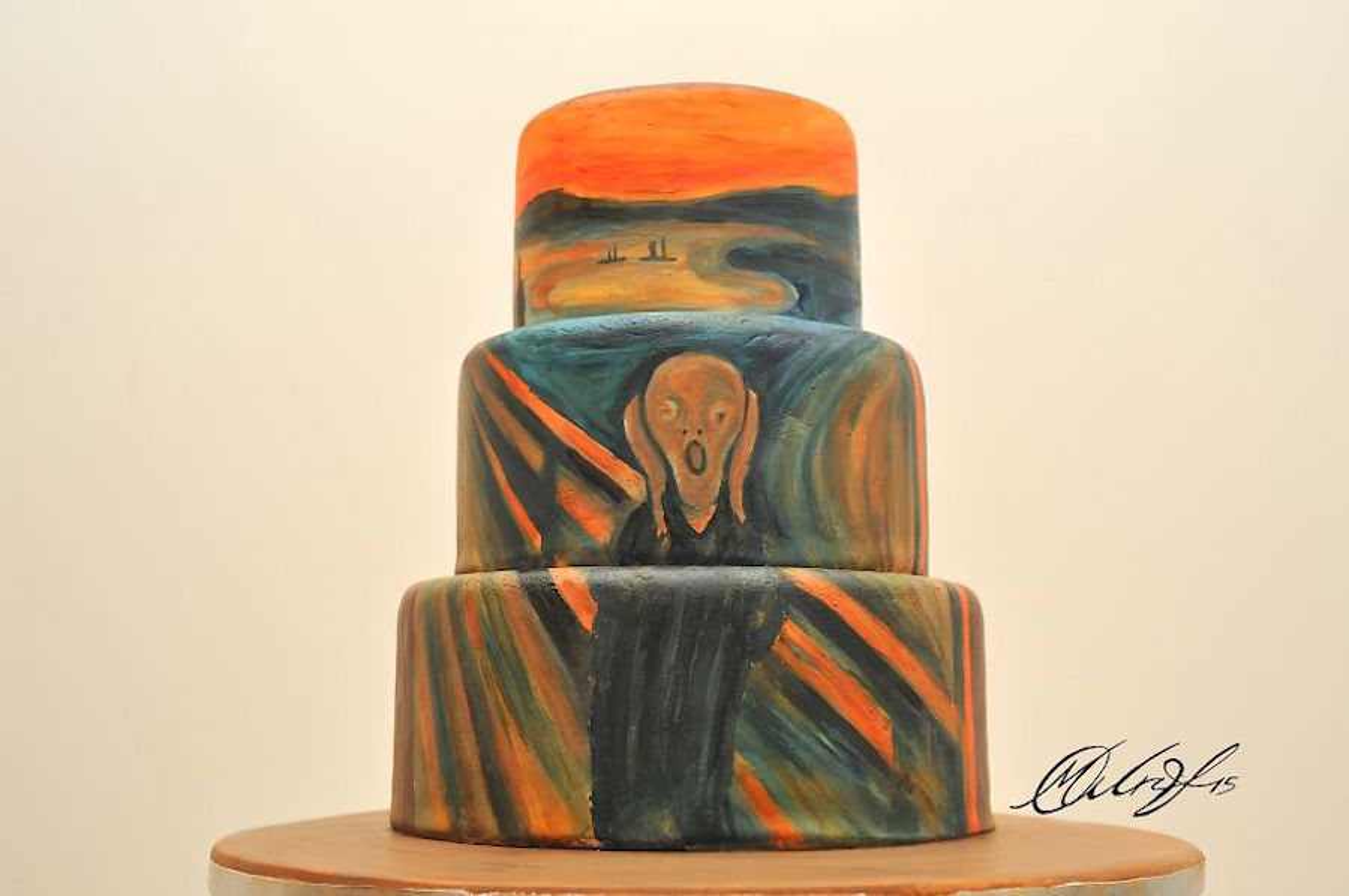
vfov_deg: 28.0
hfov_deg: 41.2
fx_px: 1797
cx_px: 674
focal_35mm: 48
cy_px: 448
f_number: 6.3
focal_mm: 48
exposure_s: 1/60
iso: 400
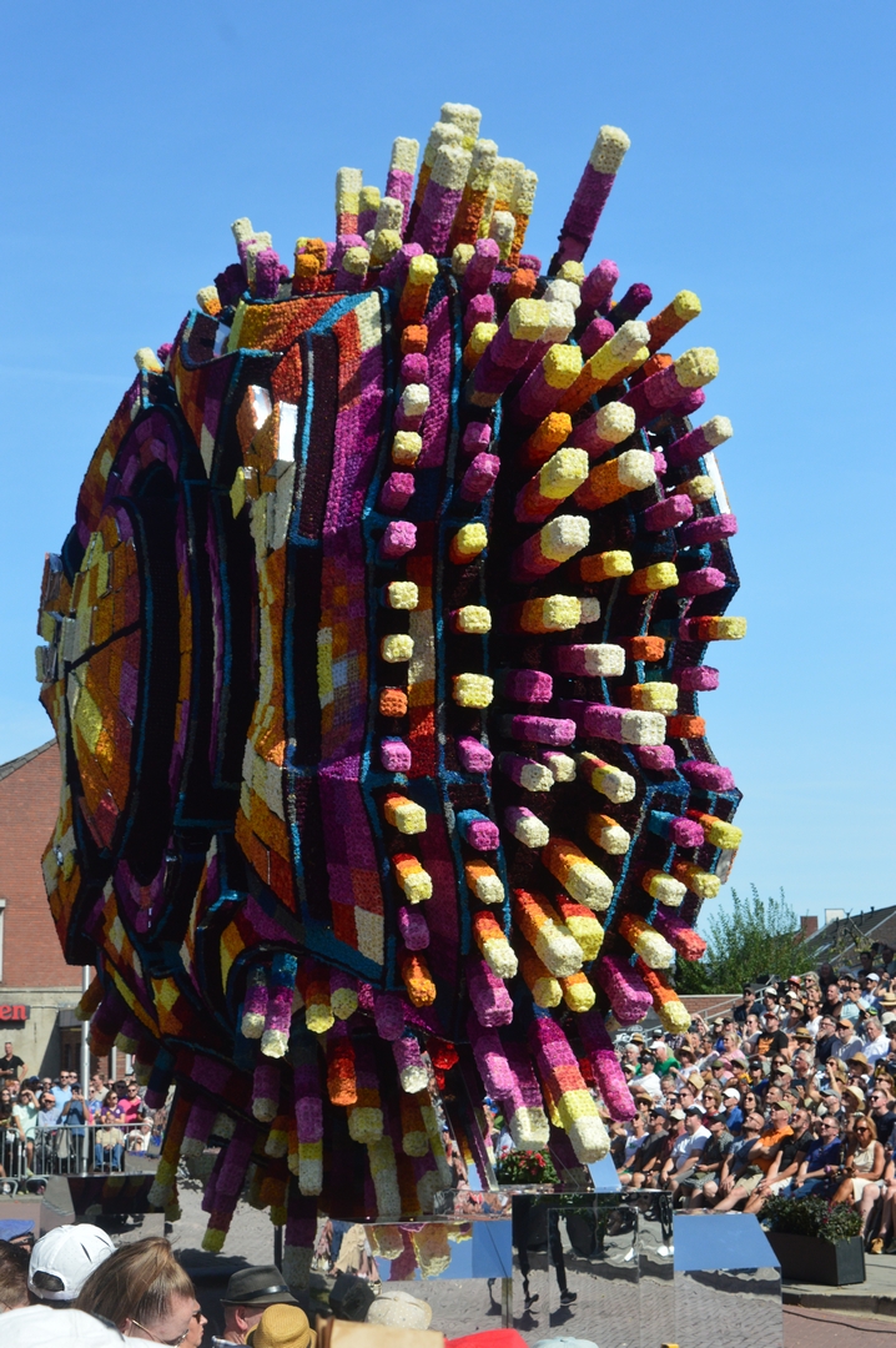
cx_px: 448
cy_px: 674
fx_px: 2244
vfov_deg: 33.4
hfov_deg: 22.6
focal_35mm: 60
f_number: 10
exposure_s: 1/320
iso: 400
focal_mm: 40
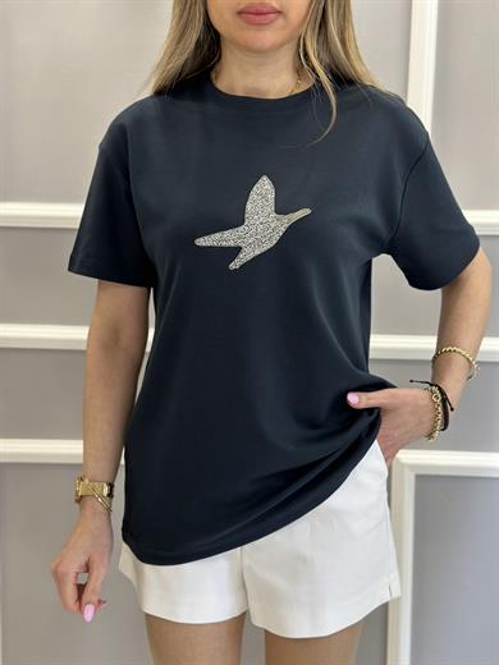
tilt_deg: -9.2
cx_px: 250
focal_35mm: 48
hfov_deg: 30.3
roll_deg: +0.0
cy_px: 332
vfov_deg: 39.7
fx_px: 923
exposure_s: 1/60
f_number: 1.78
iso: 125
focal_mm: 6.86
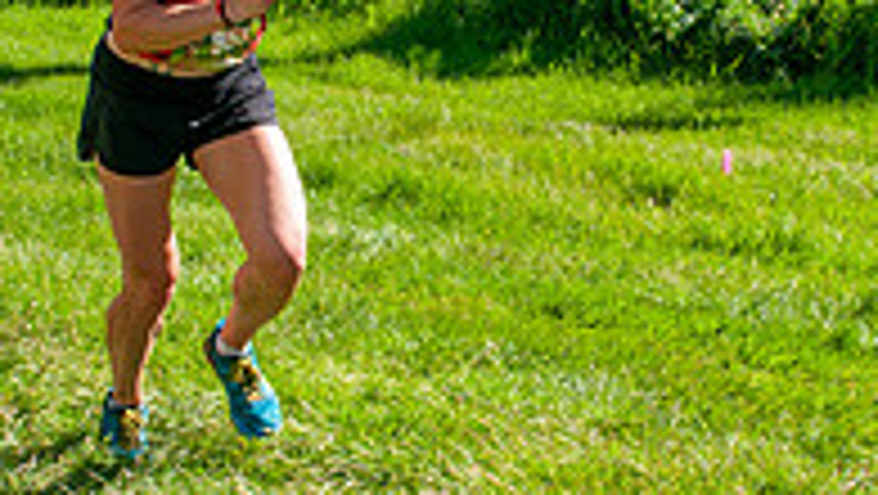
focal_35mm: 87
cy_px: 135
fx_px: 2027
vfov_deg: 13.9
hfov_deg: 24.4
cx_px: 394
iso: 200
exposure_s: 1/400
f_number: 8
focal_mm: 24
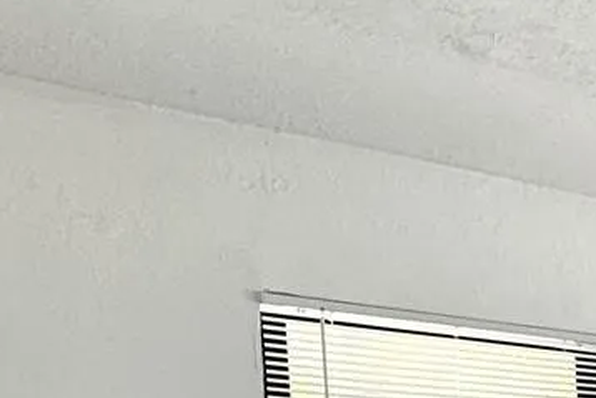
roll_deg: -0.1
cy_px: 646
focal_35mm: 65
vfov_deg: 18.0
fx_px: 1076
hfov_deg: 22.2
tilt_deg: -3.5
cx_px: 1006
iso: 40
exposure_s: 1/115
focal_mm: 2.22
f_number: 2.2
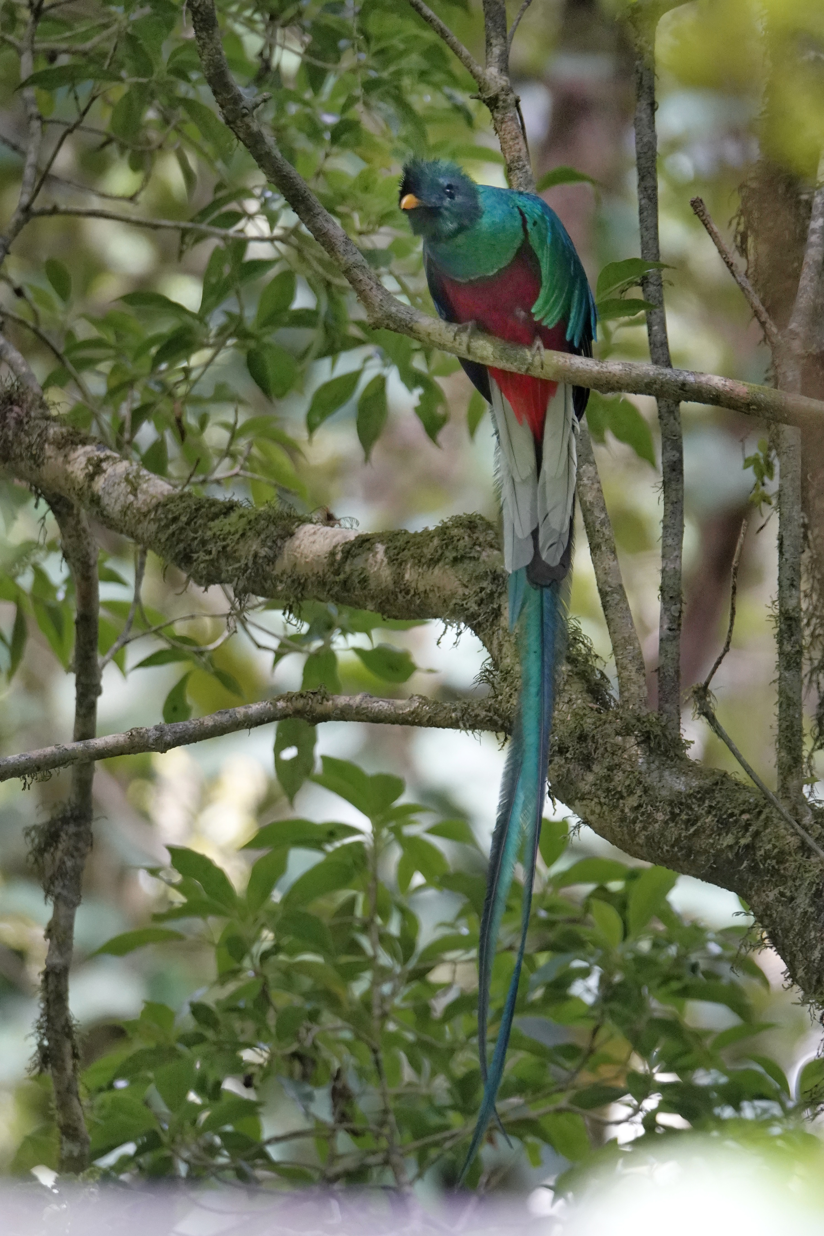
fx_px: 20598
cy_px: 618
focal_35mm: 600
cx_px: 412
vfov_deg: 3.4
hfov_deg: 2.3
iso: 1250
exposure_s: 1/250
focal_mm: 220
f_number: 4
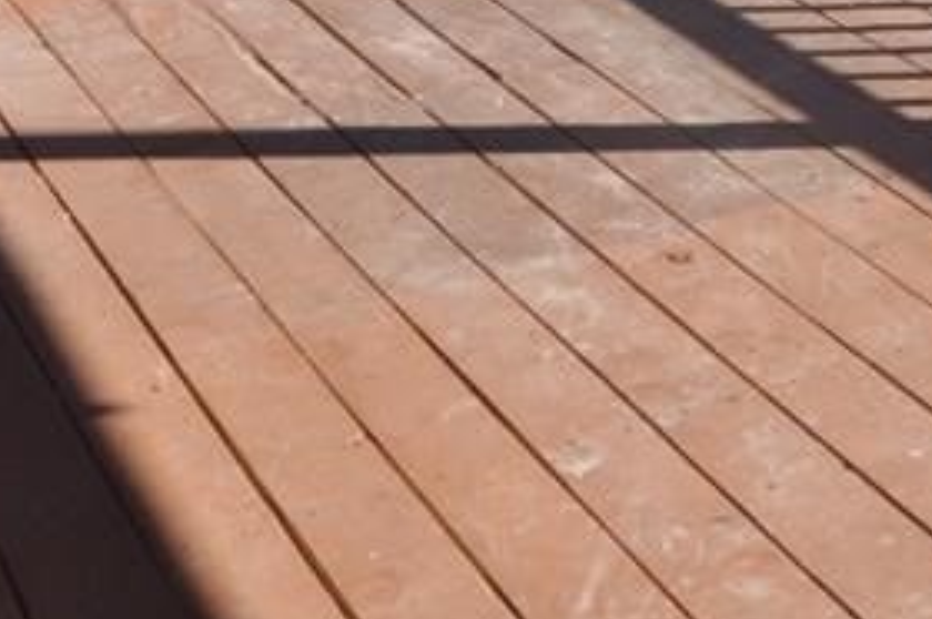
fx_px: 2715
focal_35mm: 105
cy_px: -389
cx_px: 1195
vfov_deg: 12.2
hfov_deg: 18.2
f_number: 10
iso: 200
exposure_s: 1/400
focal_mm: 18
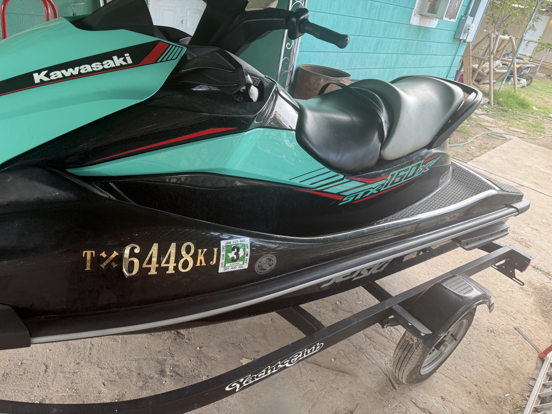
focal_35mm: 24
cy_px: 207
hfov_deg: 71.6
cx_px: 276
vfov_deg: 56.8
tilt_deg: -29.2
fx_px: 383
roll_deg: -10.8
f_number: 1.78
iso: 125
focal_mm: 6.76
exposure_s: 1/121
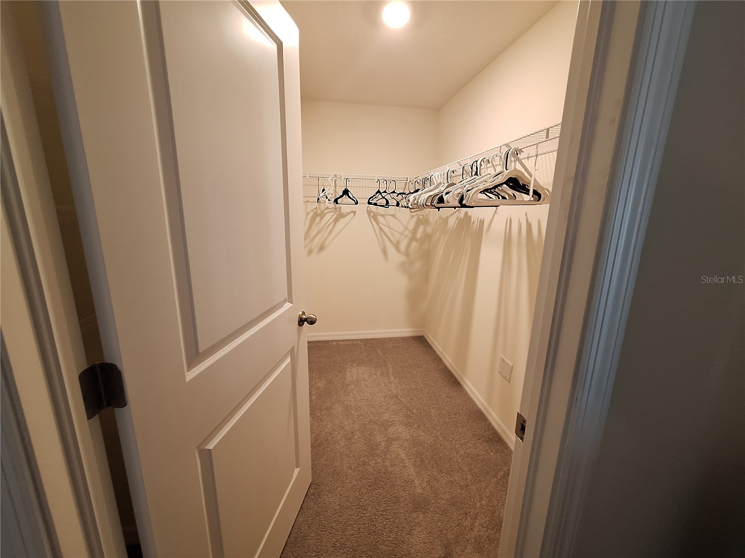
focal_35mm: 13
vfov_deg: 89.9
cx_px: 372
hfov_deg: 106.2
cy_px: 279
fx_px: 280
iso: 160
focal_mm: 1.74
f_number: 2.2
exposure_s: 1/24
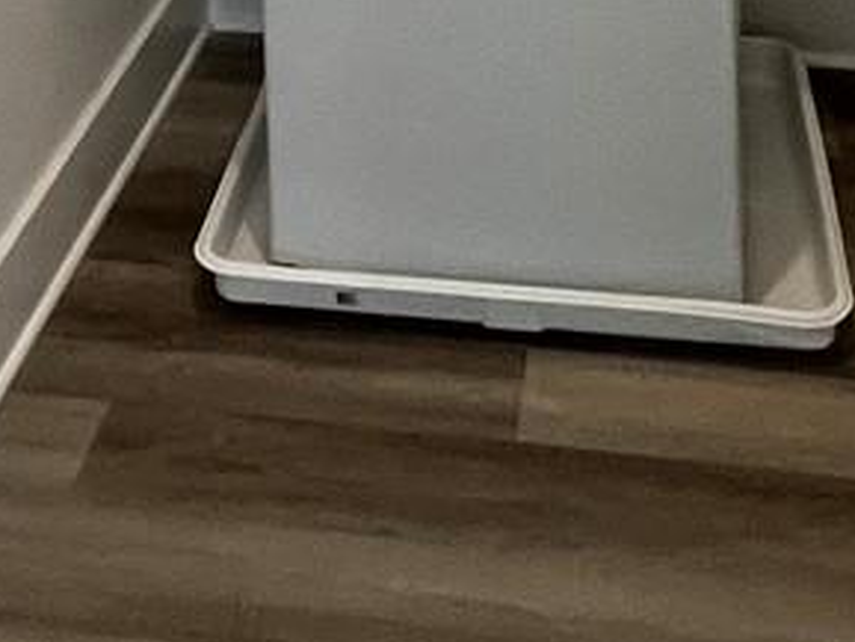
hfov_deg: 26.8
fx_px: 1779
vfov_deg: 15.5
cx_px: 266
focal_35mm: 72
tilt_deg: -3.4
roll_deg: +2.8
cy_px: -710
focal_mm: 1.57
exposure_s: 1/120
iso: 200
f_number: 1.8
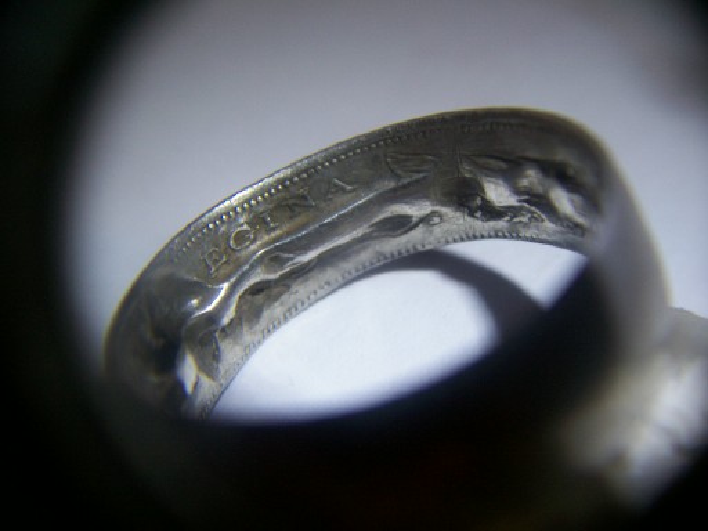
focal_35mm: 34
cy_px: 266
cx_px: 354
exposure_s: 1/46
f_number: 2.7
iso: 80
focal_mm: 5.6
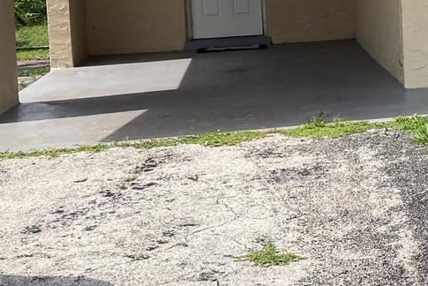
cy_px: -22
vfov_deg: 14.0
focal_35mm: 96
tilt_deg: -0.6
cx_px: 617
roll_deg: +2.4
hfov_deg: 19.0
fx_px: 1142
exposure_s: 1/1736
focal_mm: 3.99
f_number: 1.8
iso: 20
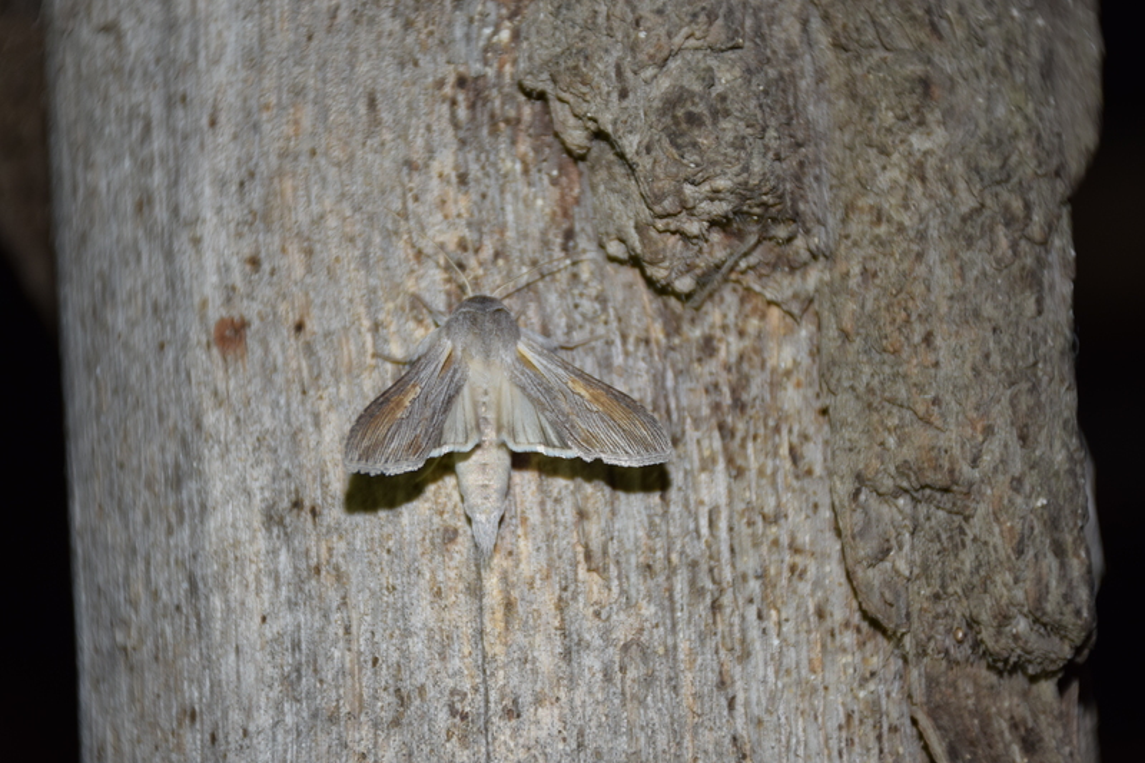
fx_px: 4579
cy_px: 418
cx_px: 572
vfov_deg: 9.5
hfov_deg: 14.3
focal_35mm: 144
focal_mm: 80
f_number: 5.3
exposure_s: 1/60
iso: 500
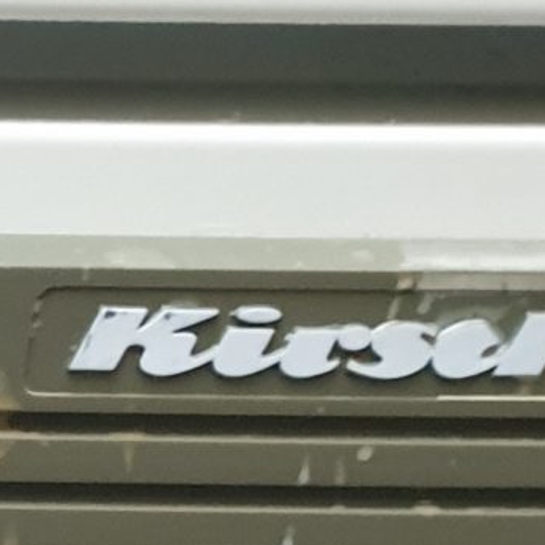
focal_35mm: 170
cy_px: 1374
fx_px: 3028
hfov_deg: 8.9
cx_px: -912
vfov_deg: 9.1
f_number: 2.4
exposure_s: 1/50
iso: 400
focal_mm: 4.3
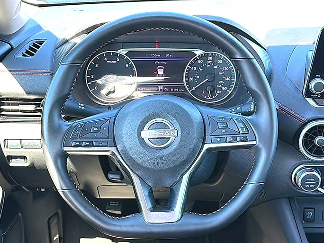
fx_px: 421
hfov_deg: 42.1
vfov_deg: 32.2
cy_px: 122
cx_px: 161
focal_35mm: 45
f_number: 1.78
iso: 100
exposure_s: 1/119
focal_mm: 6.86
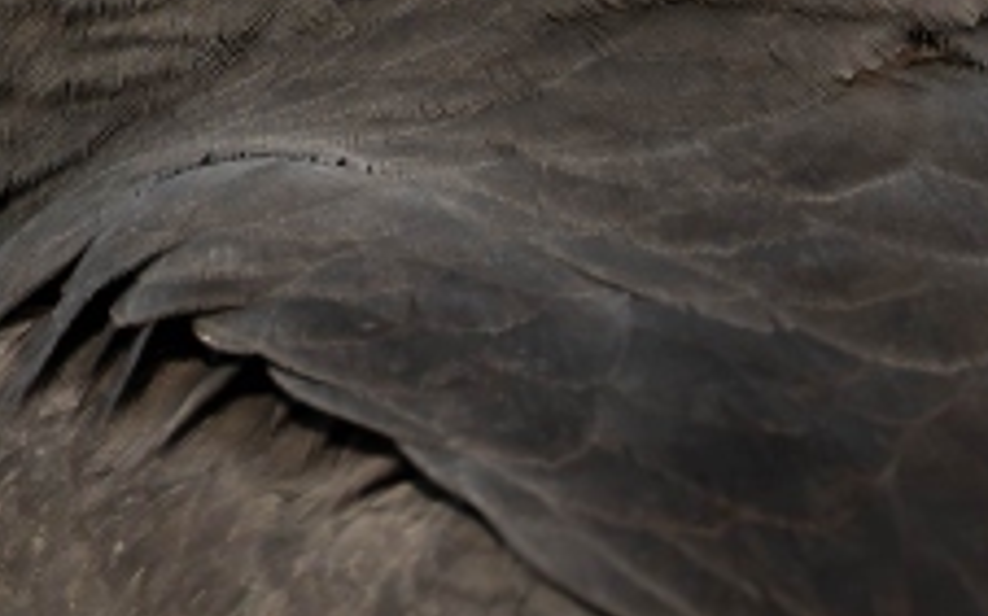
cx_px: -284
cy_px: -443
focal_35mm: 1810
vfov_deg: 0.7
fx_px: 48712
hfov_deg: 1.2
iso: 2500
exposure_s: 1/1600
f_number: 9
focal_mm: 502
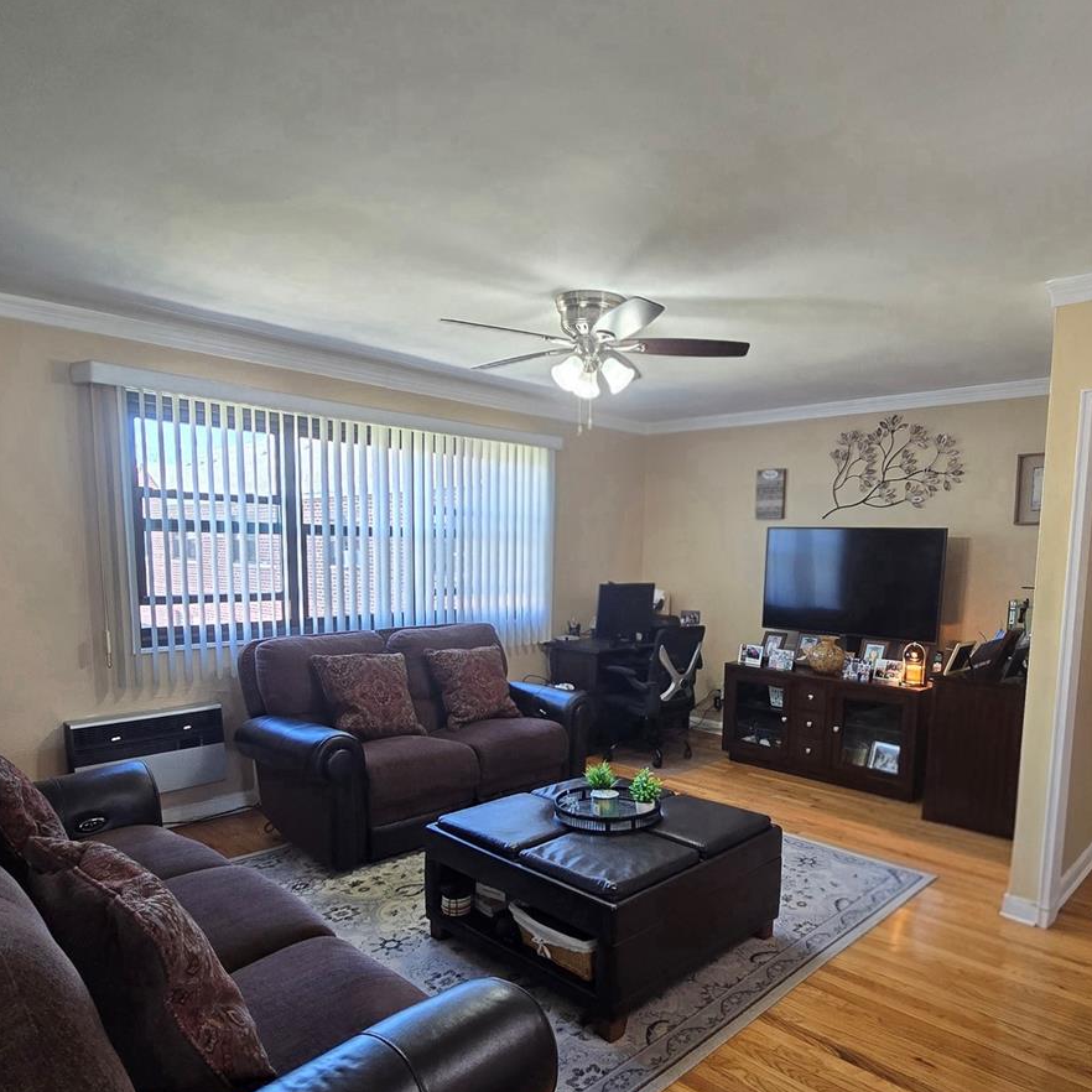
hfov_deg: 74.7
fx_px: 714
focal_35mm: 20
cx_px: 589
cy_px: 690
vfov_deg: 73.4
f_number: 2.2
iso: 200
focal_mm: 2.2
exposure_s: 1/60.2
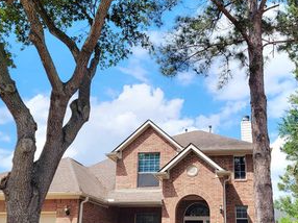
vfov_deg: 34.0
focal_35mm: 42
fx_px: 361
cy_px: 146
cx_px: 180
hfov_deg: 44.6
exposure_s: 1/1000
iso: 16
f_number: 1.8
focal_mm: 6.7
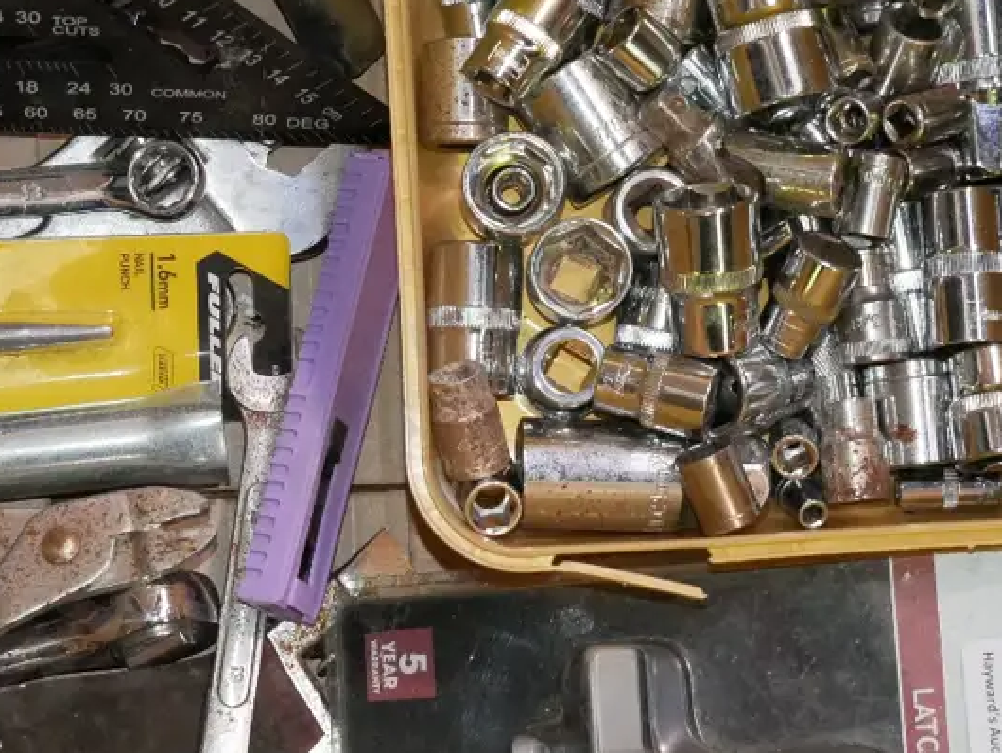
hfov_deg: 16.9
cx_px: 246
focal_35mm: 116
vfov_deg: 12.8
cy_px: 499
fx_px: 3359
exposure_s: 1/160
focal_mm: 30
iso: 3200
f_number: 5.6
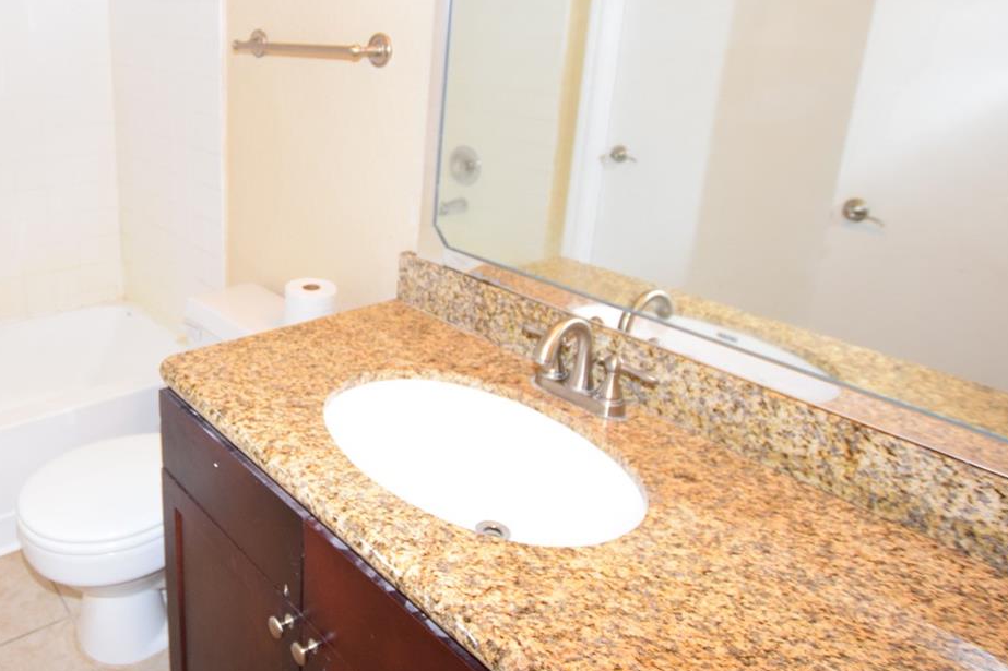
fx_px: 728
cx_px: 290
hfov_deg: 66.3
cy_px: 247
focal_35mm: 26
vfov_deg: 49.0
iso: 800
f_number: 4
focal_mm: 10
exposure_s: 1/60
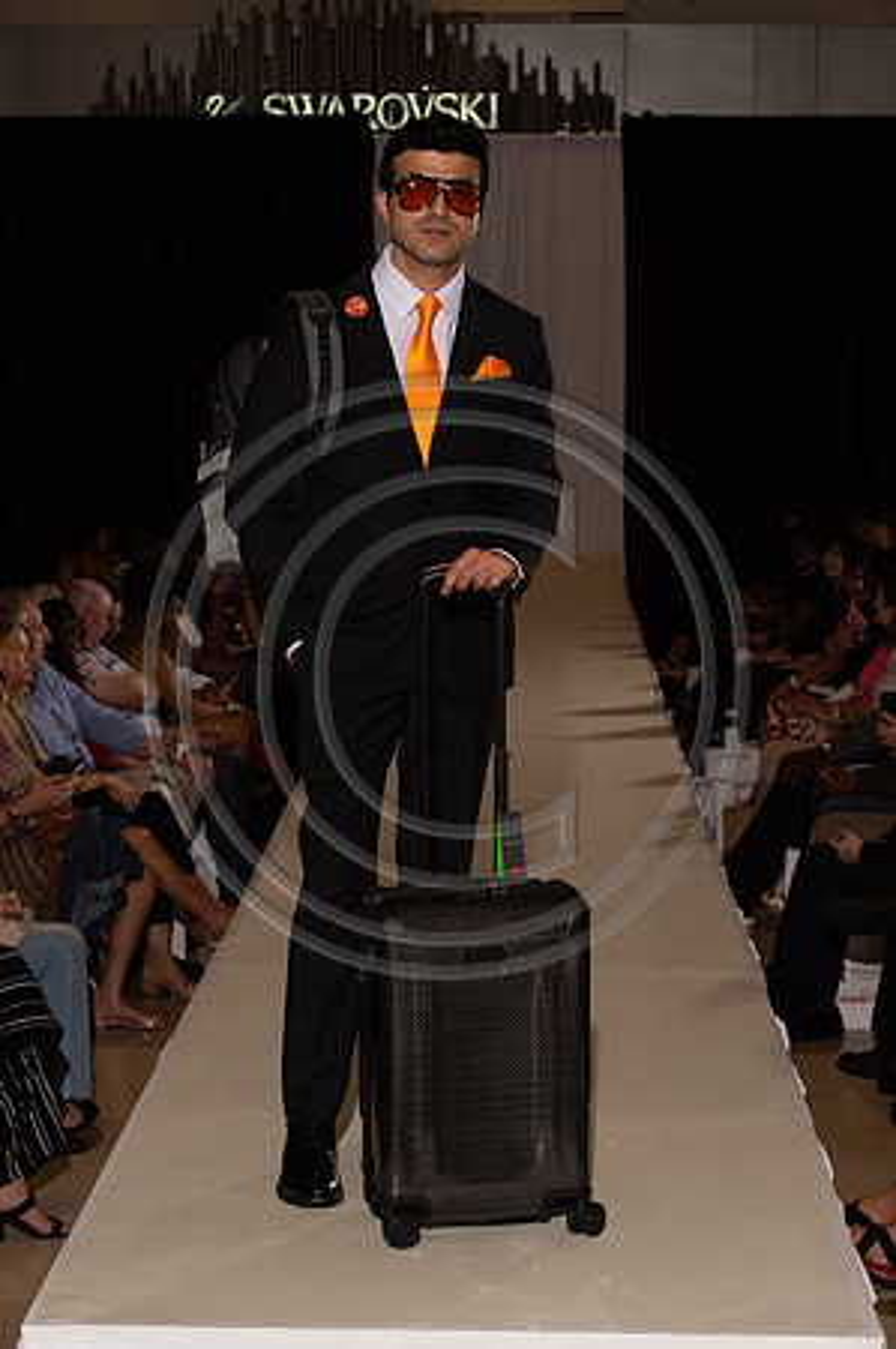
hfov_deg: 17.0
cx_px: 448
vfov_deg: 25.4
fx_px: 2993
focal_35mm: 80
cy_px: 674
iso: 800
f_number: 9
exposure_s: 1/250
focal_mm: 80
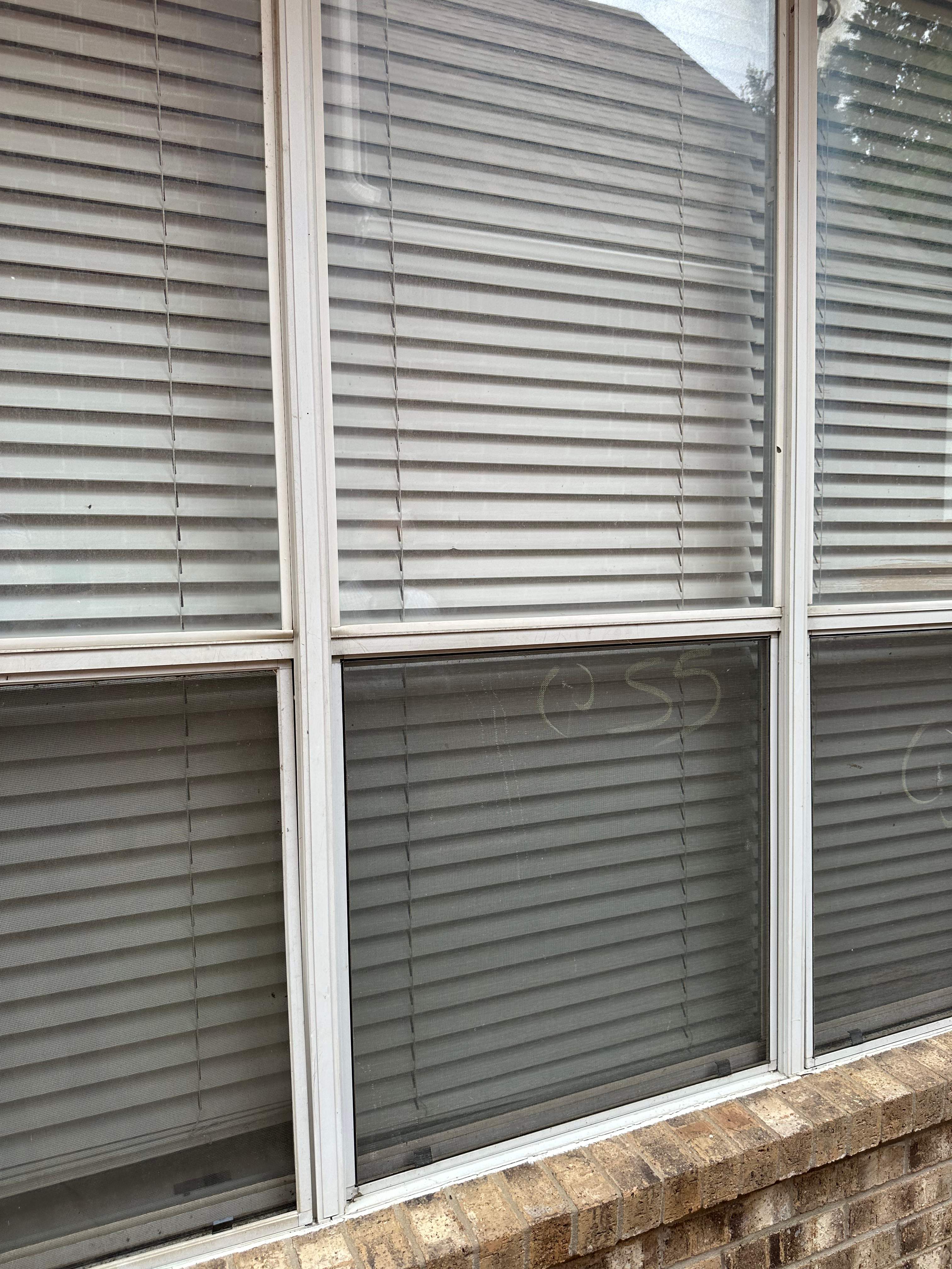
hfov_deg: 56.8
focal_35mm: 24
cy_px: 634
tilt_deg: -3.4
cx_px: 476
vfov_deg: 71.6
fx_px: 880
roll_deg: +0.3
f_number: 1.78
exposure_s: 1/395
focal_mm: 6.86
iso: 80
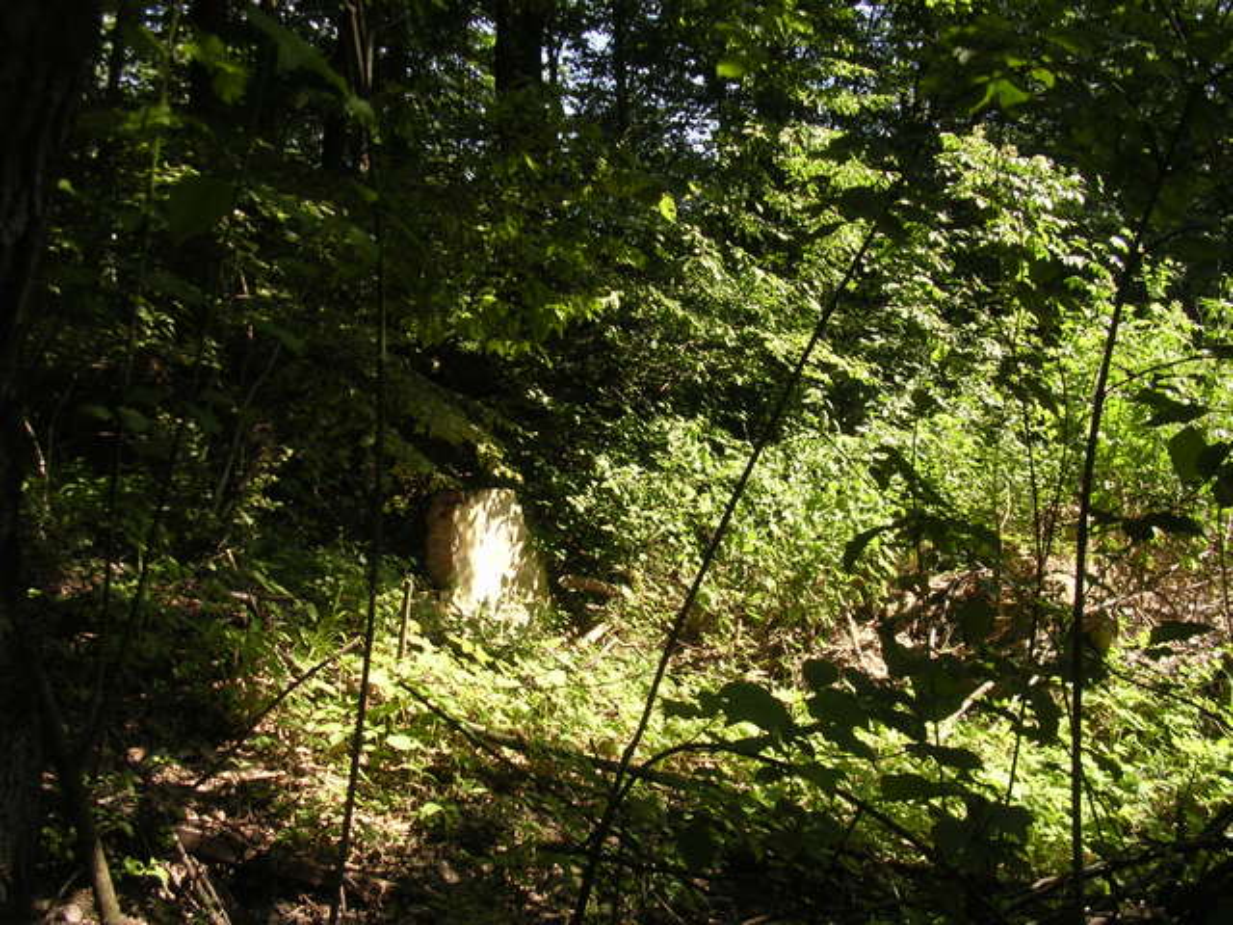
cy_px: 462
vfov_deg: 37.7
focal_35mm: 38
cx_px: 616
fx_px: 1354
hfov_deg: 49.0
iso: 100
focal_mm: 5.8
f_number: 2.8
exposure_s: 1/210
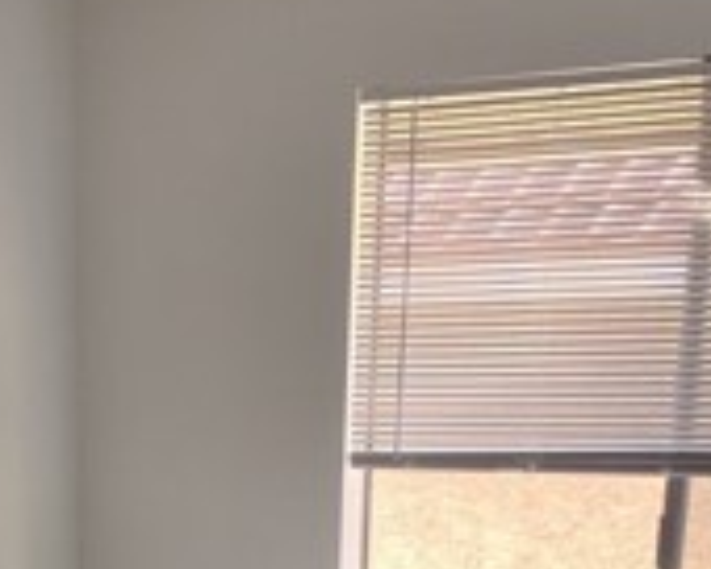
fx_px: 1852
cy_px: 1075
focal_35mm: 88
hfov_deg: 21.7
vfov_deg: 14.8
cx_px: 243
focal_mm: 5.56
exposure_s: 1/108
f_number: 1.8
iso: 400
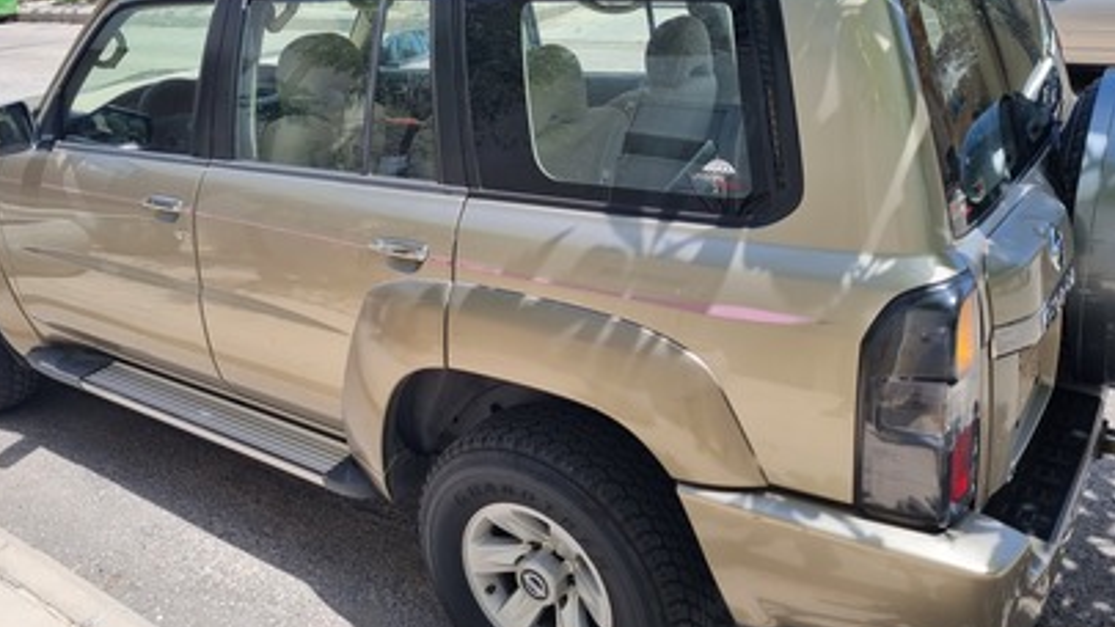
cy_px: 210
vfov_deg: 36.3
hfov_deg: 60.9
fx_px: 946
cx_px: 516
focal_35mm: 32
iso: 50
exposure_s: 1/1684
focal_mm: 5.4
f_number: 1.8
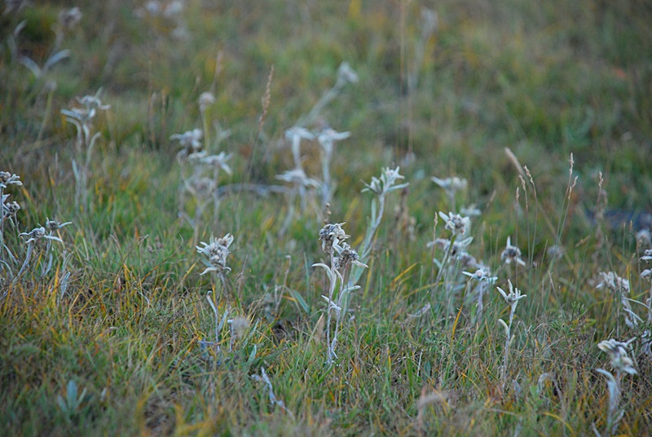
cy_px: 218
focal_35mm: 202
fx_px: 3673
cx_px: 326
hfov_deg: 10.1
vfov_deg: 6.8
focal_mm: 135
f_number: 5.6
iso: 400
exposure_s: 1/125
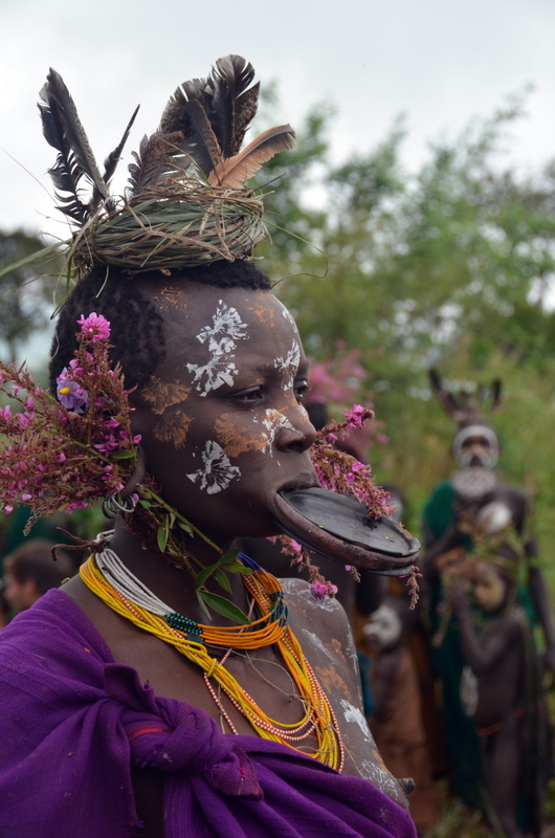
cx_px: 278
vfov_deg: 24.2
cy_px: 419
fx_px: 1951
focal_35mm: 84
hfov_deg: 16.2
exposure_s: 1/125
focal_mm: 56
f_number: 5.6
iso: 200
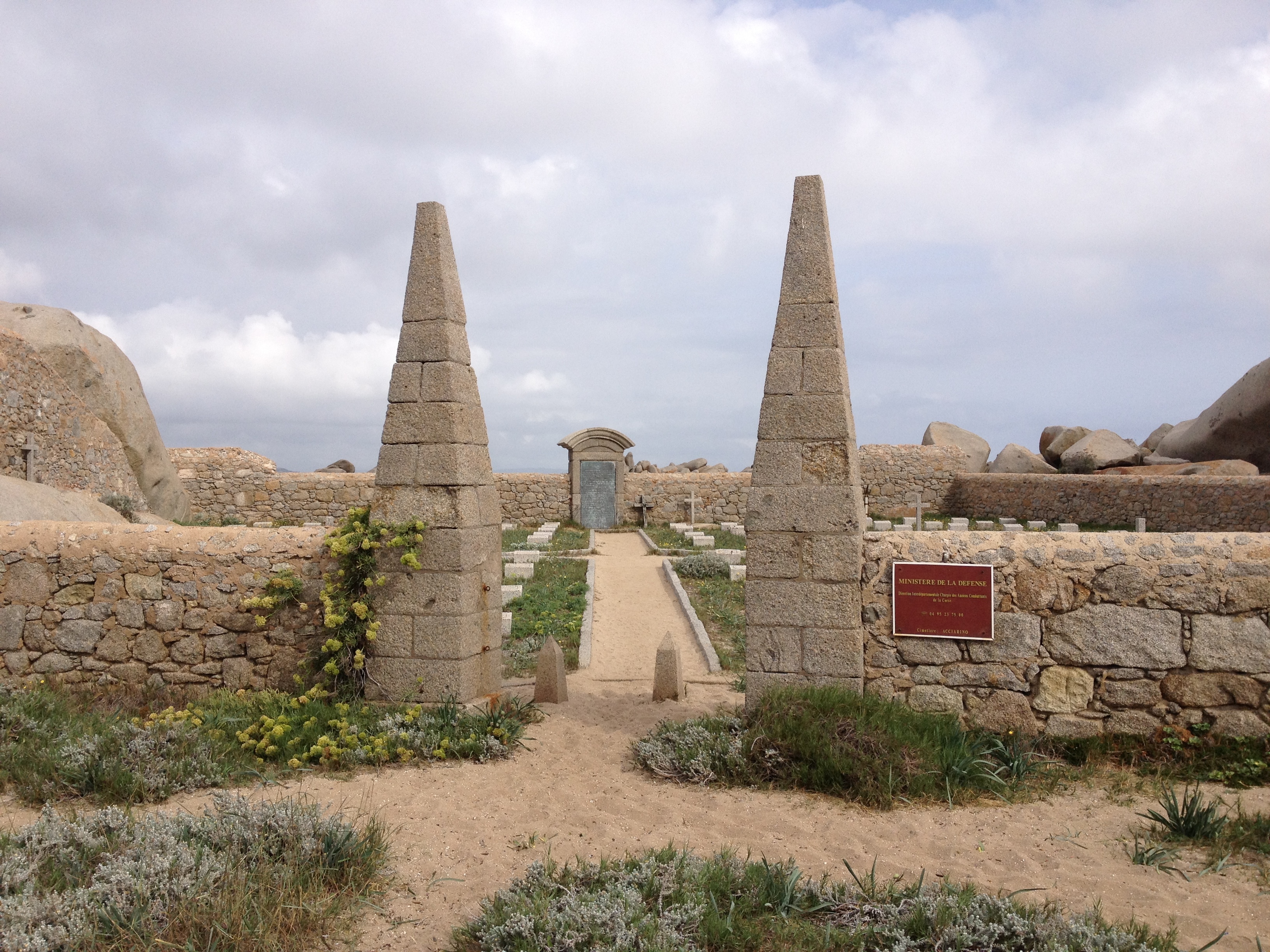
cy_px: 476
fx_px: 1284
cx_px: 635
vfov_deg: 40.7
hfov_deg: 52.6
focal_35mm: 35
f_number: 2.4
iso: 64
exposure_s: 1/1783
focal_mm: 4.28
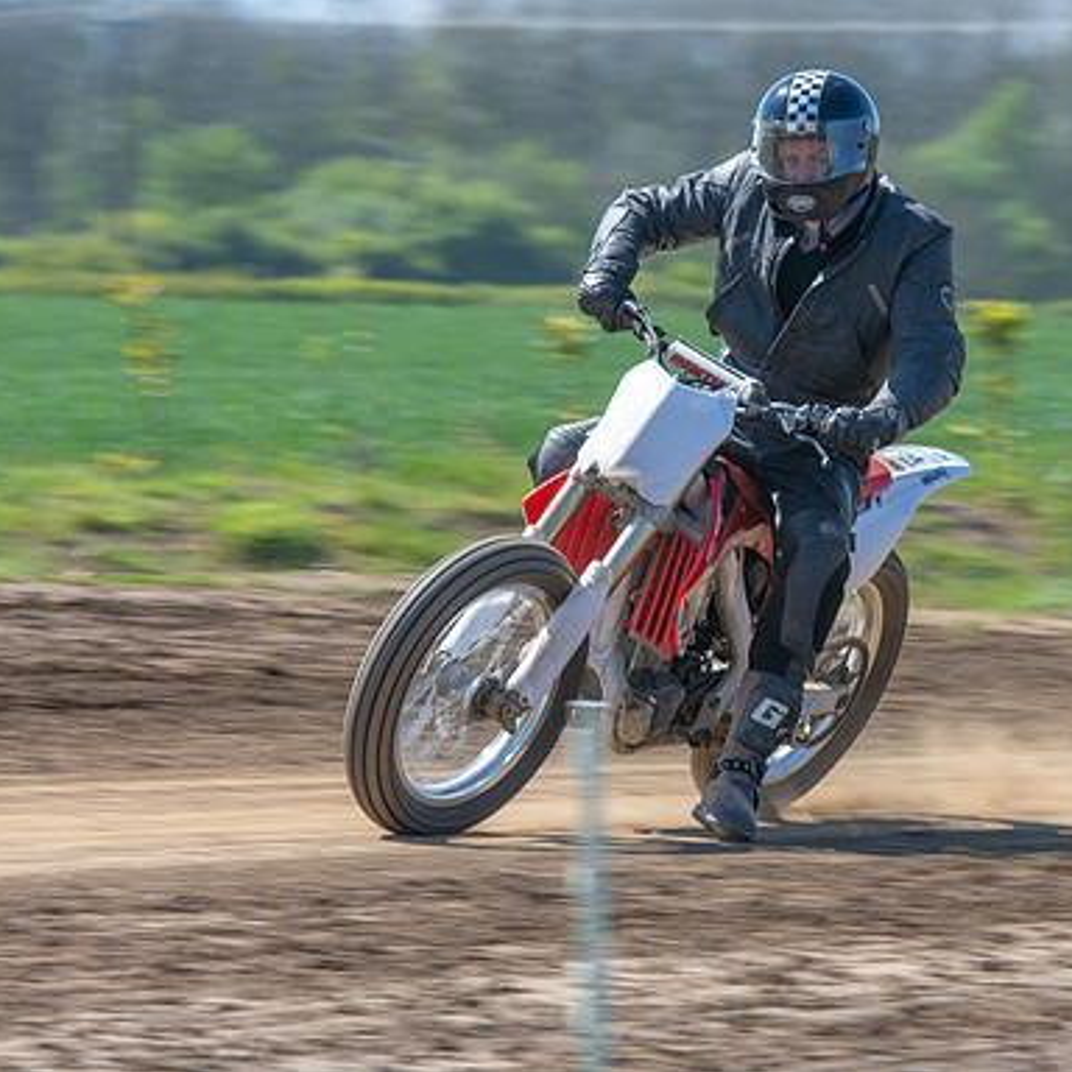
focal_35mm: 356
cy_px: 535
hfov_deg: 4.9
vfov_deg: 4.9
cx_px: 706
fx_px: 12473
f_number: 8
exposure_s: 1/160
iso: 200
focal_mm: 185
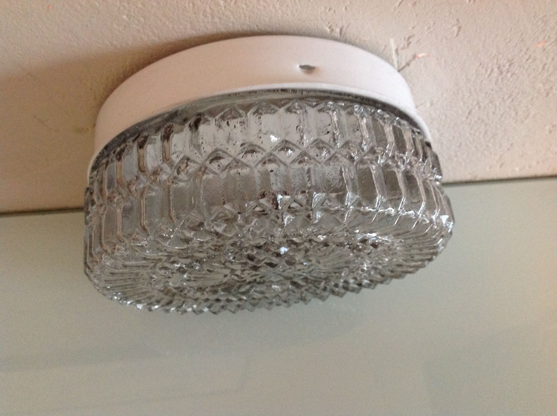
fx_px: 562
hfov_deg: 52.7
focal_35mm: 35
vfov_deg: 40.6
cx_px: 278
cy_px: 208
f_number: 2.4
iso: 320
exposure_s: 1/15
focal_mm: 4.28
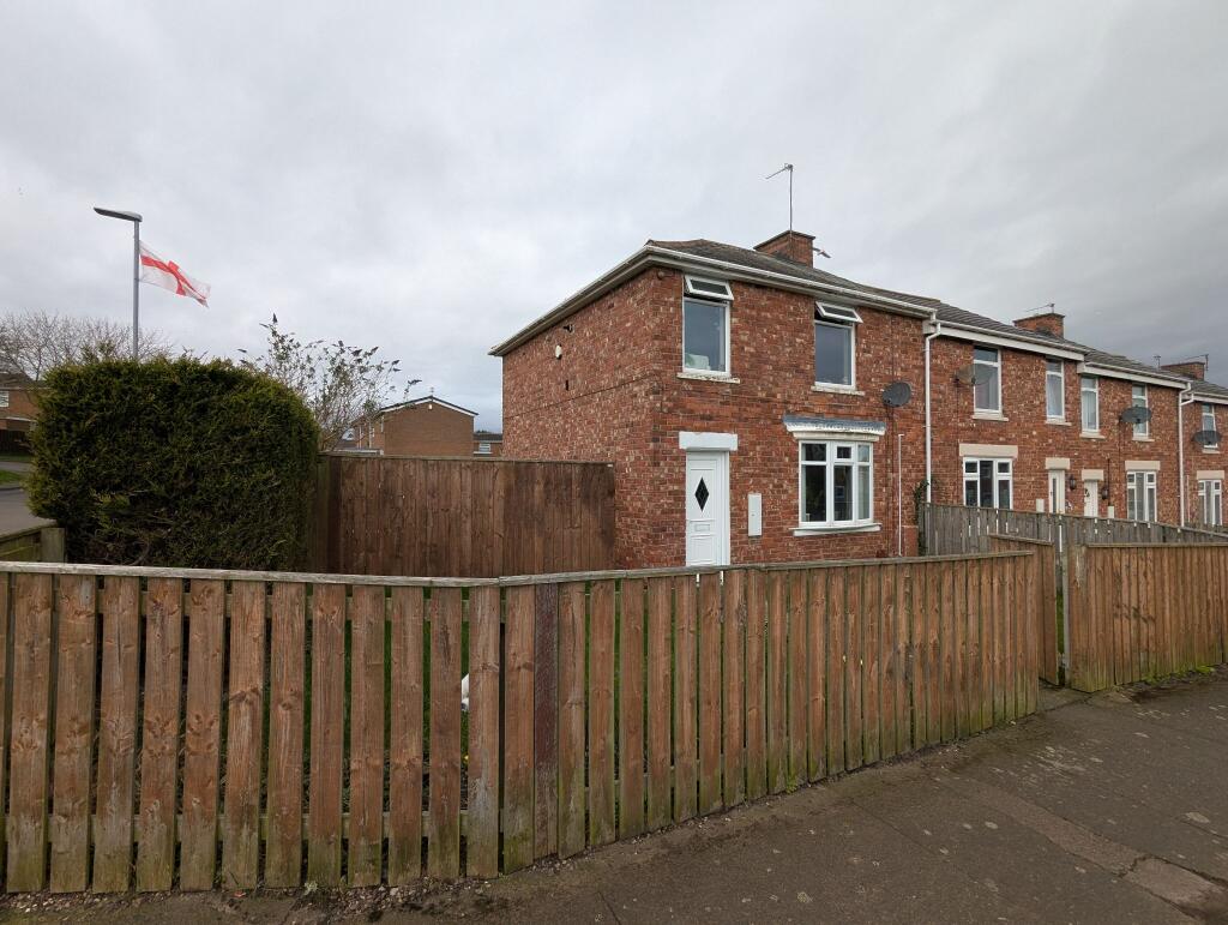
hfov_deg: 94.4
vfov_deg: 78.2
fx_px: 568
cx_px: 614
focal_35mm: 16
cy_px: 462
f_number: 2.2
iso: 50
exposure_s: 1/474
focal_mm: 2.35
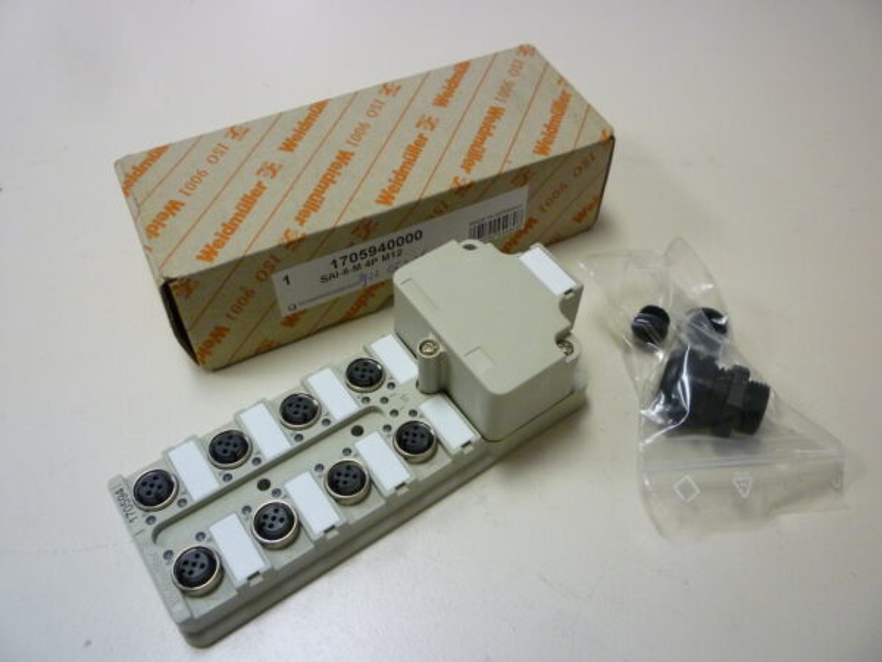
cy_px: 331
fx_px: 739
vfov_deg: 48.2
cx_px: 441
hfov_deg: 61.7
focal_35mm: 29
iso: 400
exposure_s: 1/30
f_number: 3.3
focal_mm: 5.2
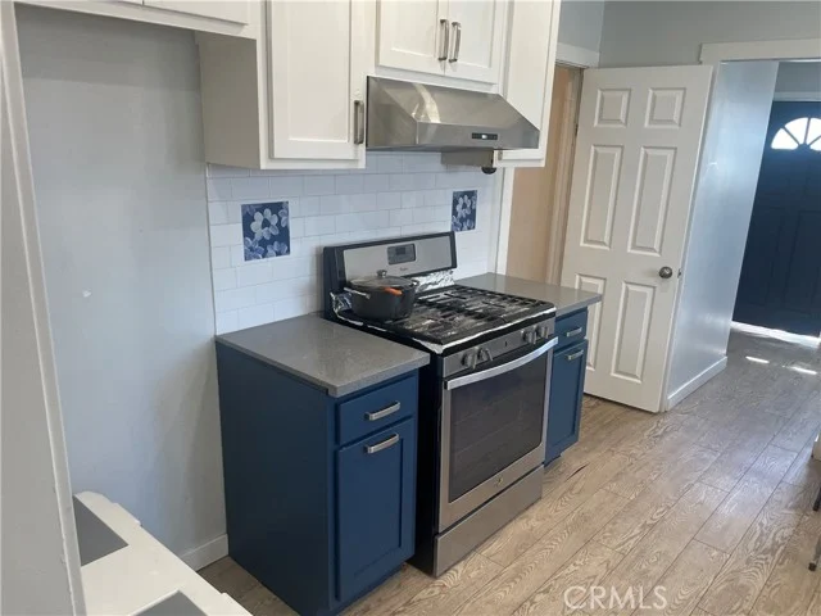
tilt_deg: -14.8
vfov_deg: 53.1
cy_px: 308
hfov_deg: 67.3
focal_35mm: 26
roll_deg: -2.2
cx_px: 410
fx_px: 617
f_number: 1.6
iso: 100
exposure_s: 1/120
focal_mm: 4.2
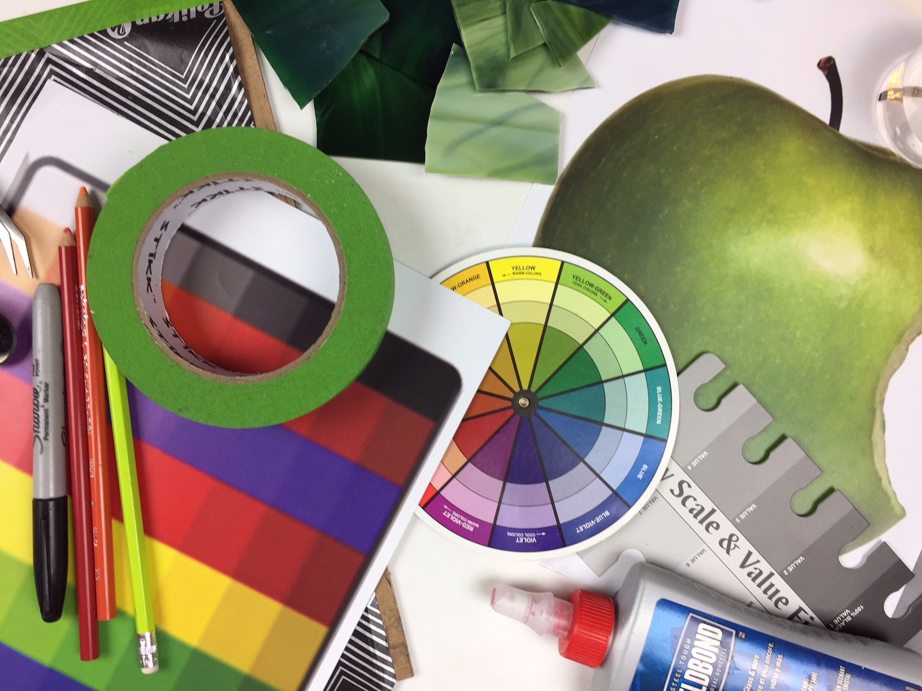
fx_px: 772
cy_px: 346
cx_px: 461
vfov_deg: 48.2
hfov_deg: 61.7
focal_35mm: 29
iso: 40
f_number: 2.2
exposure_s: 1/60
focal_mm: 4.15
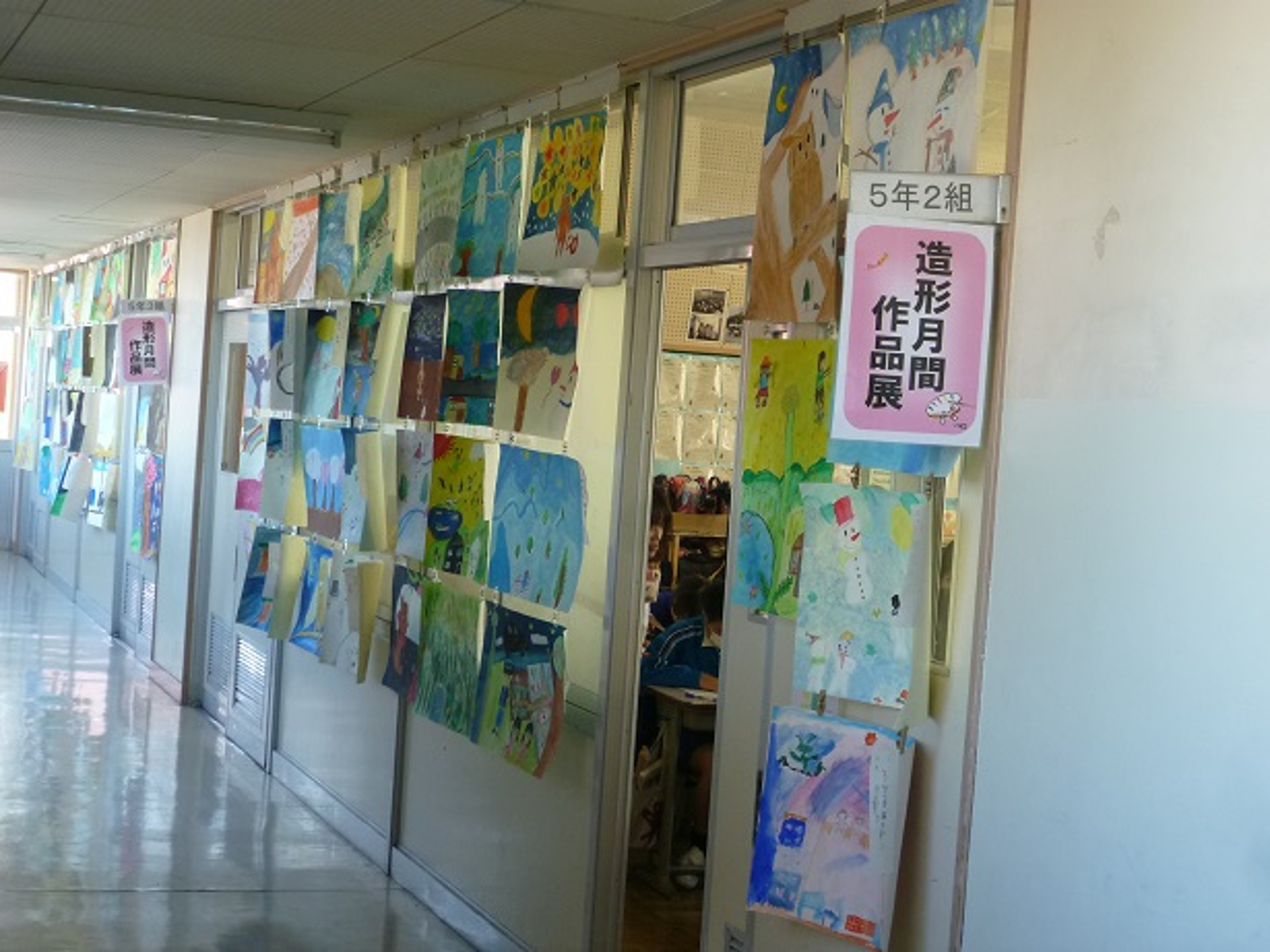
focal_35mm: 63
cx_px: 635
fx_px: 2311
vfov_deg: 23.3
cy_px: 476
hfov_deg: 30.7
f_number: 4.2
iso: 250
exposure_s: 1/50
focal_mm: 11.2
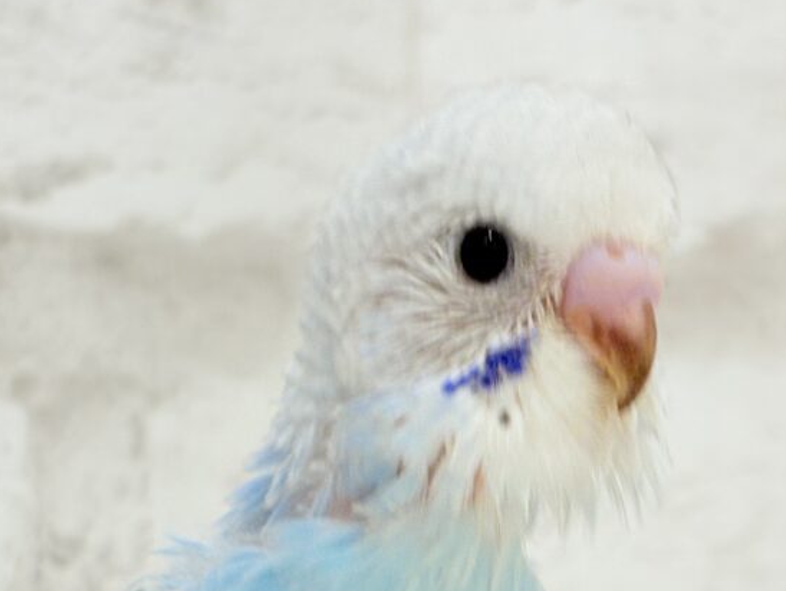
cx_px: 440
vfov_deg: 12.9
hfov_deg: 17.2
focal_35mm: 114
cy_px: 561
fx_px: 2590
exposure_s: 1/100
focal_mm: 5.96
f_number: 1.6
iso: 50
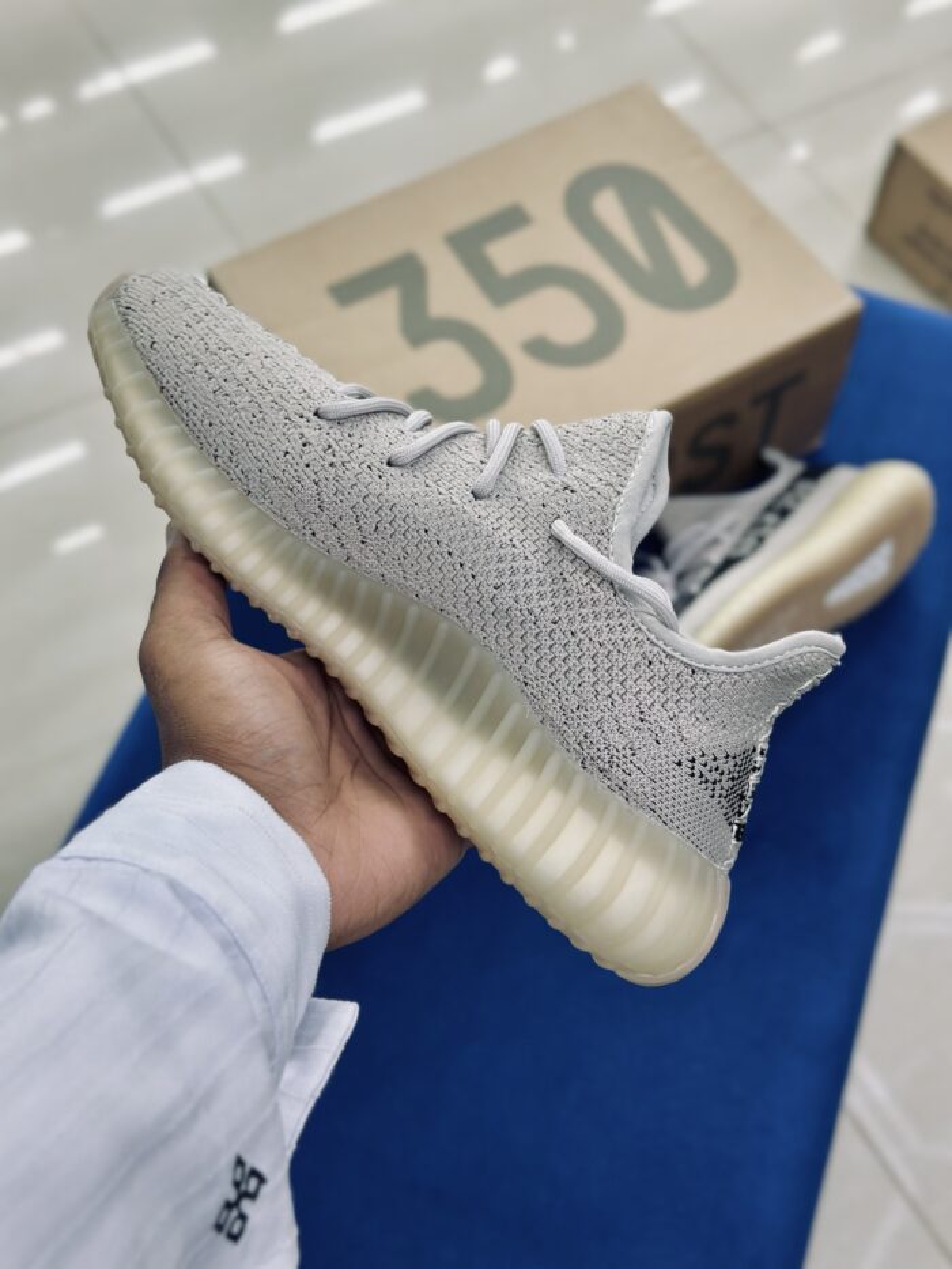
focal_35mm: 48
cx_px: 476
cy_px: 634
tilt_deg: -57.6
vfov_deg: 39.7
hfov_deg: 30.3
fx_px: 1760
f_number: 1.78
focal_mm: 6.86
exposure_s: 1/101
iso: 64
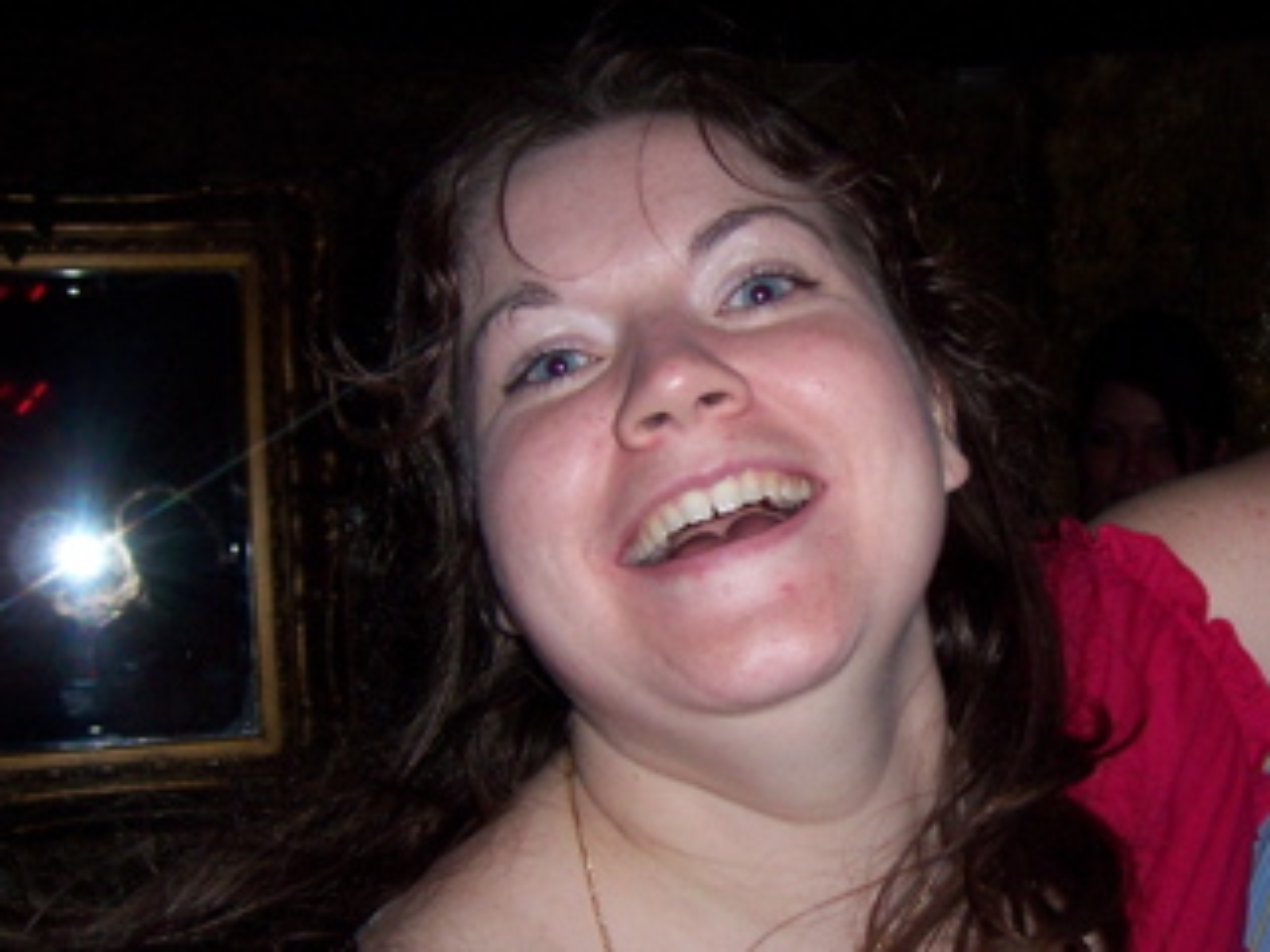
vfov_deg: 24.4
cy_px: 559
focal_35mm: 60
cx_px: 1014
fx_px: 2201
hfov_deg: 31.4
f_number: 2.8
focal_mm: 6.2
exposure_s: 1/60
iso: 125
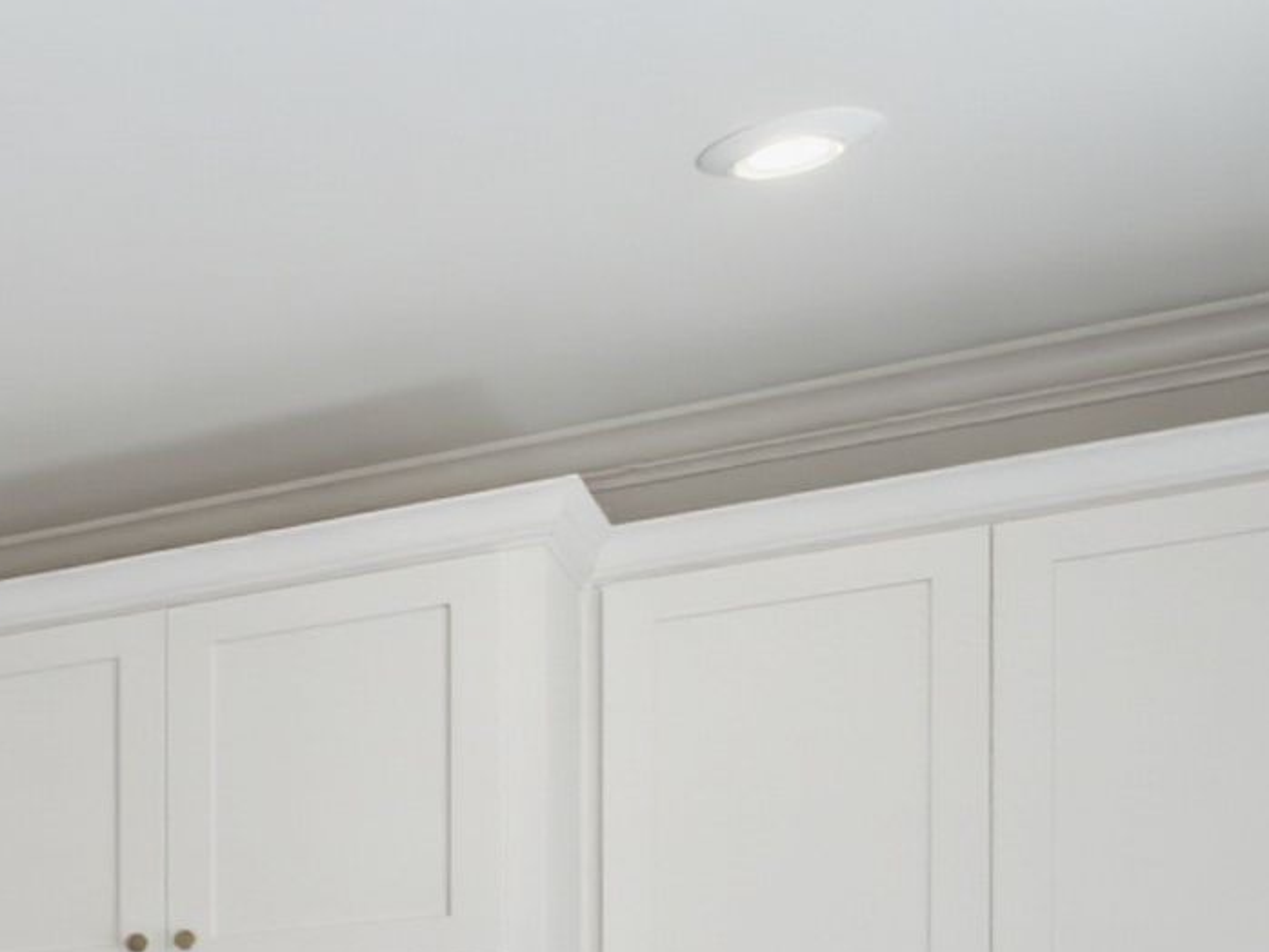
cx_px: -1185
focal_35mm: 70
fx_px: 2567
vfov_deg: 18.9
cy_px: 1353
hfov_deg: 18.9
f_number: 7.1
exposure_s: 1/20
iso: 800
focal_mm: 12
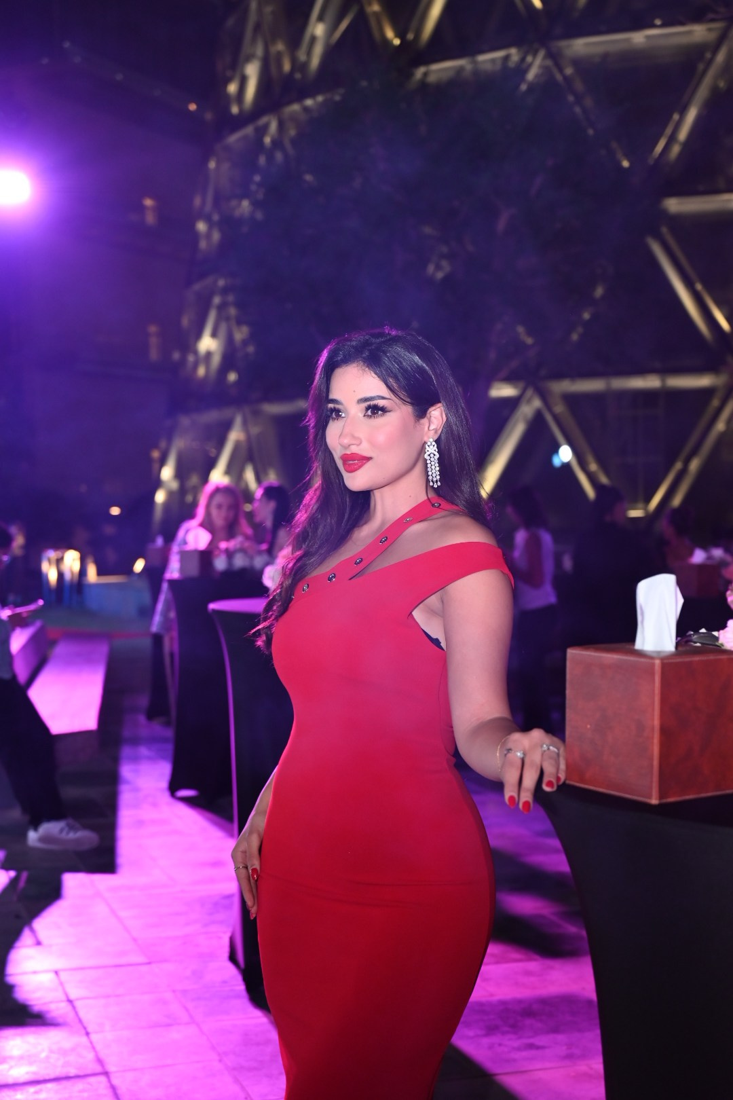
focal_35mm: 47
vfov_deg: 41.9
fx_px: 1435
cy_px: 550
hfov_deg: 28.6
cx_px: 366
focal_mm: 47
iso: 1250
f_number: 4
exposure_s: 1/60
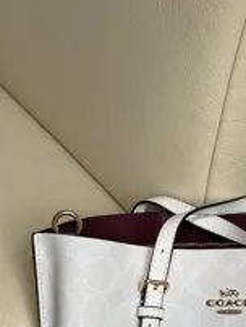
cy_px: 364
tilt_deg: -51.8
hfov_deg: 12.9
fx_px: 1078
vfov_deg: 16.7
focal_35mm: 114
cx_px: 227
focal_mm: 6.76
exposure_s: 1/167
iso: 50
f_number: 1.78
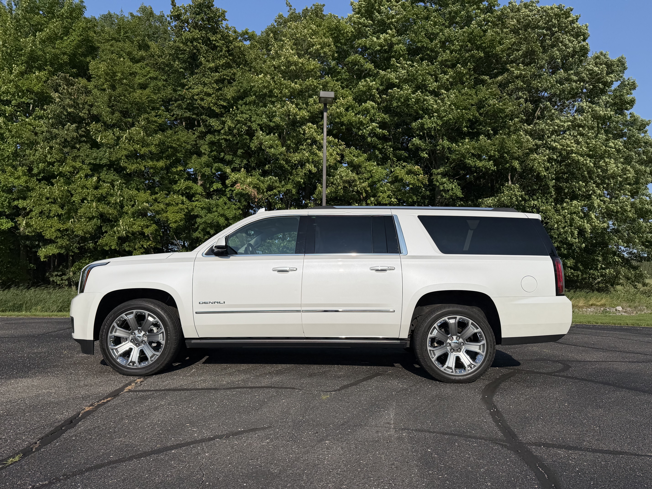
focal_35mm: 24
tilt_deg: +4.2
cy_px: 244
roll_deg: +0.5
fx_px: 452
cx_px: 326
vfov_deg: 56.8
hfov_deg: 71.6
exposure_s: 1/17544
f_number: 1.78
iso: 80
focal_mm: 6.76
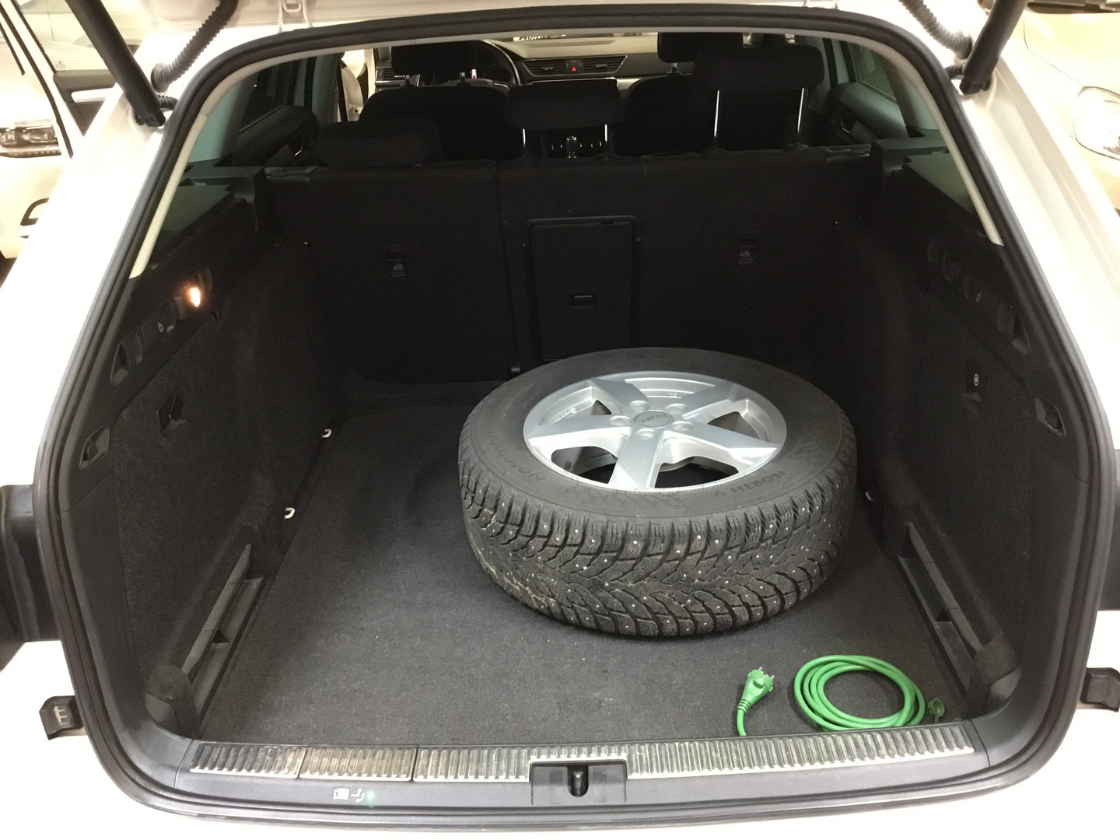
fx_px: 1003
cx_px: 560
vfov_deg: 45.4
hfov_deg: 58.4
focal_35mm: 31
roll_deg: +3.3
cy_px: 420
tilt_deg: -27.2
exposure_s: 1/17
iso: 200
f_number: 2.4
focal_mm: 3.3
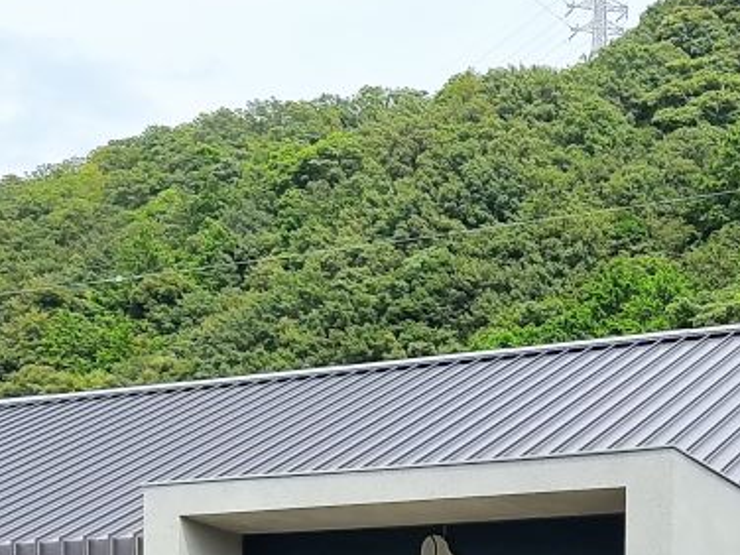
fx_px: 1774
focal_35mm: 83
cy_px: 766
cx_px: 598
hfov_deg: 23.2
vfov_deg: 16.6
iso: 100
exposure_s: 1/1163
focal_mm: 4.74
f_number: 1.79
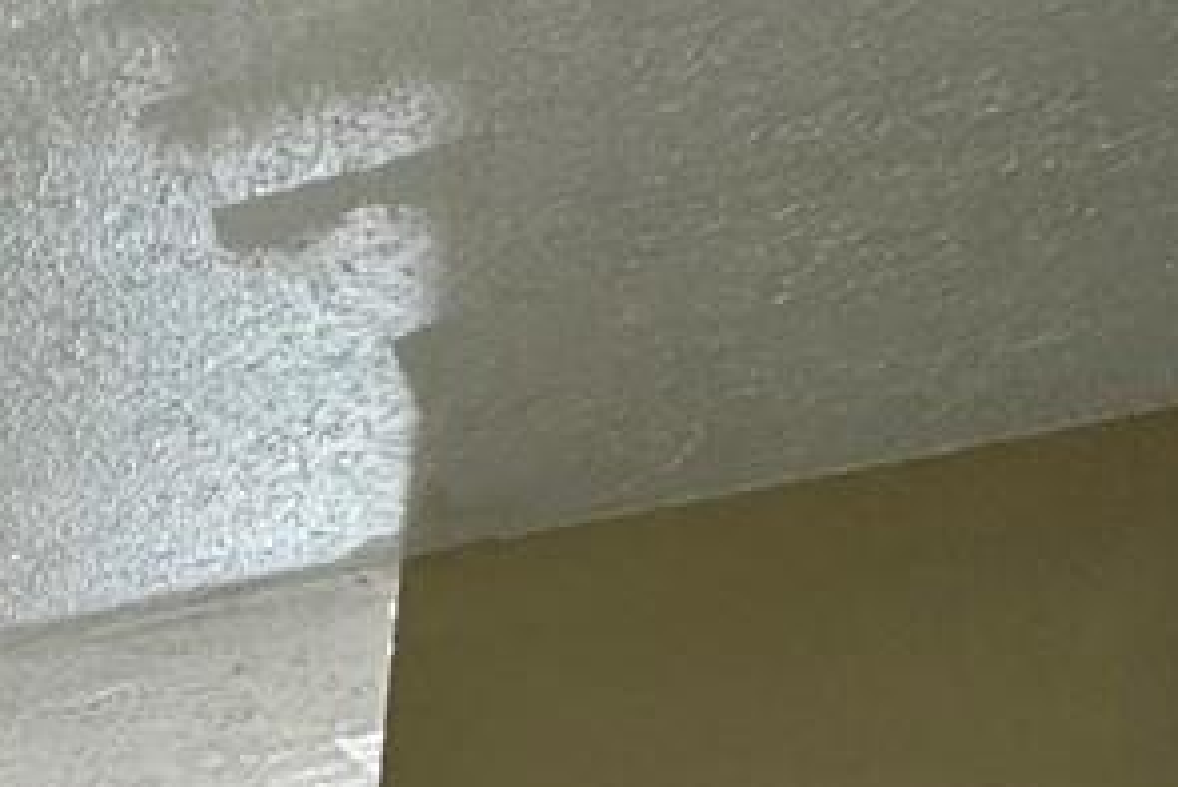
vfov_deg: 11.9
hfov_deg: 18.9
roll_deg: +0.6
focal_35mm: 79
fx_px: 2586
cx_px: -1006
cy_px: 2157
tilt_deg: -11.7
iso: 200
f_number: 2.2
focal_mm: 2.22
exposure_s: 1/120
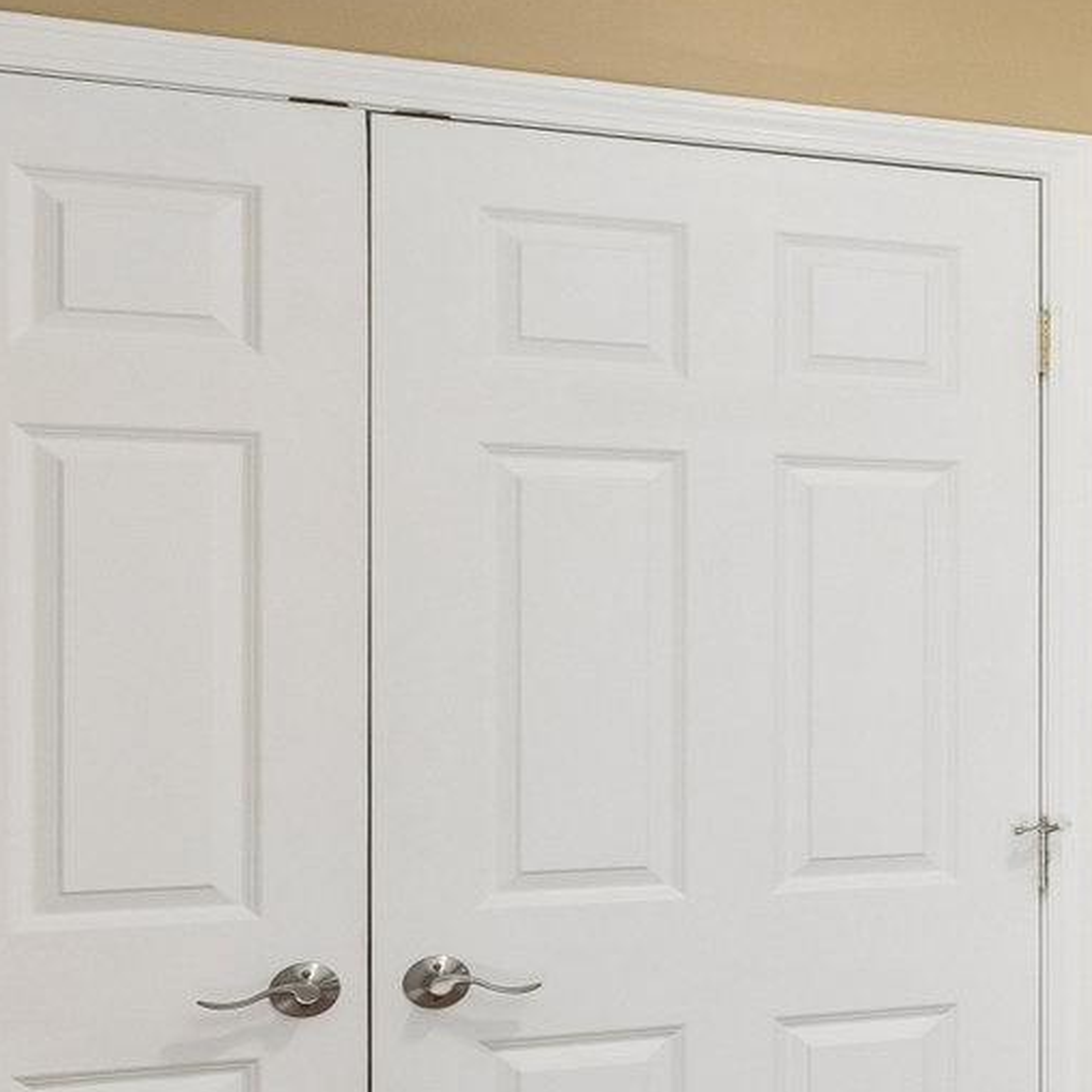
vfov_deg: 23.8
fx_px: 2570
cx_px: 2659
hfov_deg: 14.6
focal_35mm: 72
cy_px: 765
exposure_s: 1/5
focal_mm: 14
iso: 400
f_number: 13
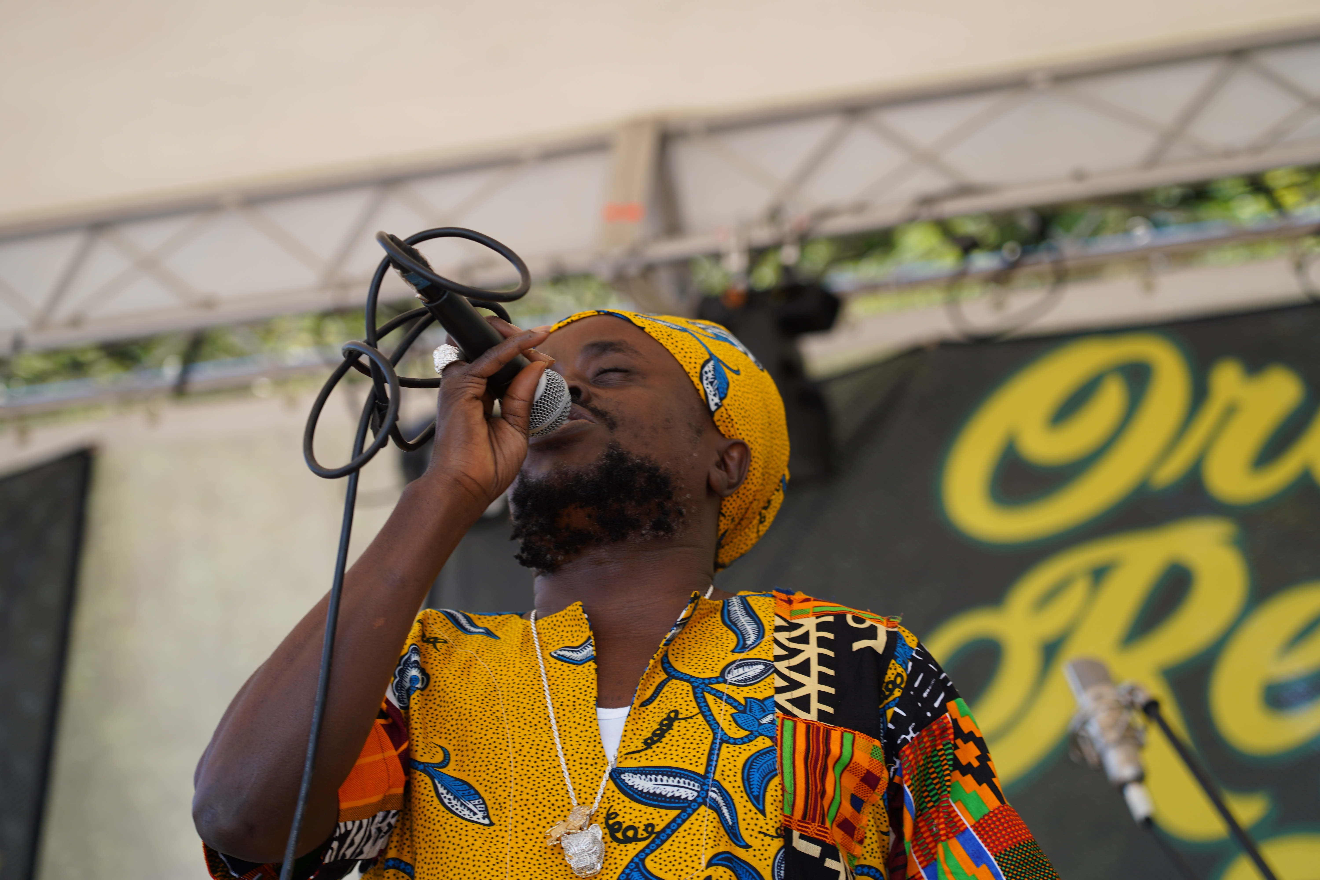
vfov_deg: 13.0
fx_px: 3850
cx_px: 660
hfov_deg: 19.5
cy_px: 440
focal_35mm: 105
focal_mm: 105
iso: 100
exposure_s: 1/200
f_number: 4.5
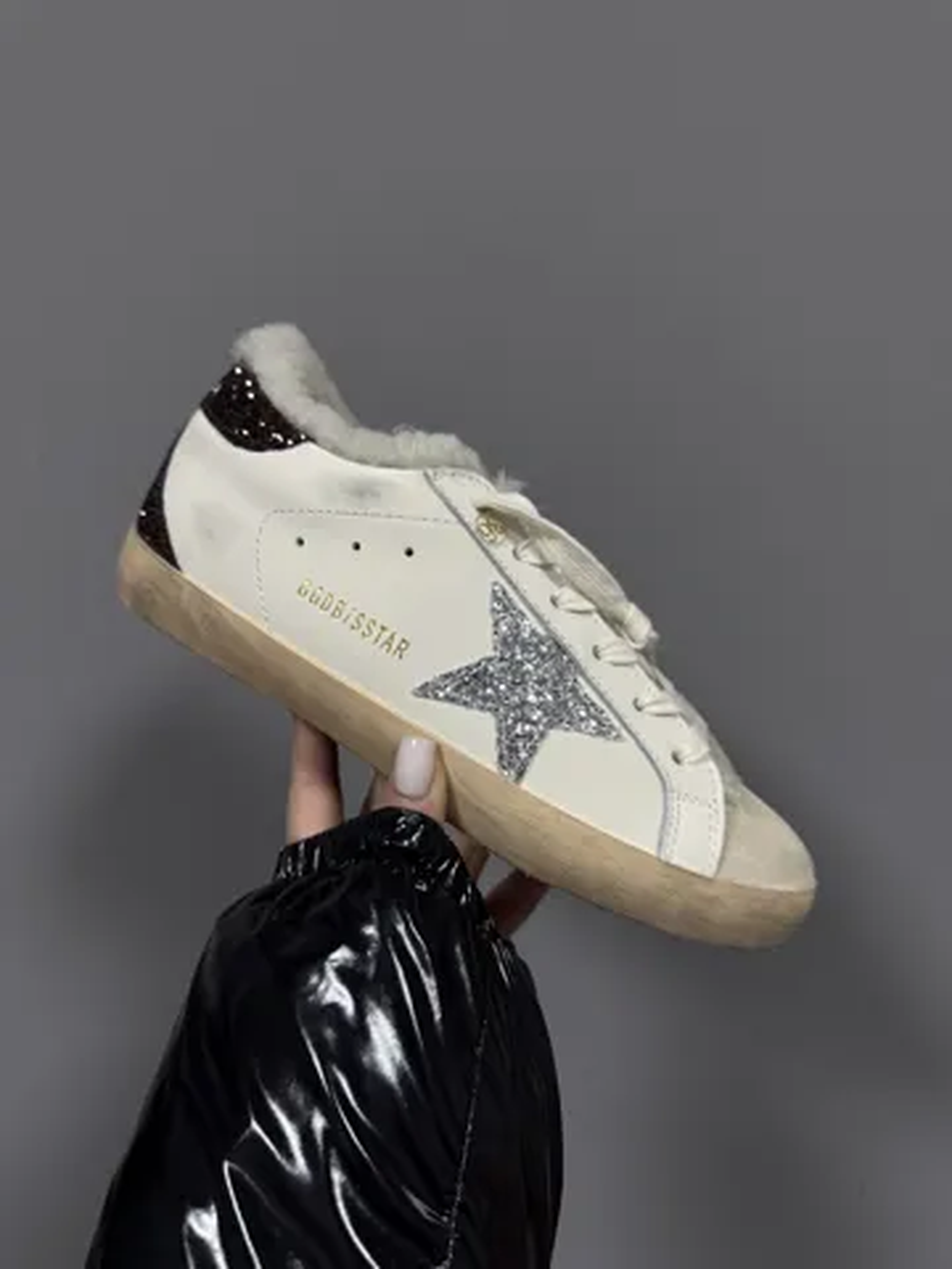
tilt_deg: -8.9
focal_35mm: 24
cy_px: 634
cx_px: 476
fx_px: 880
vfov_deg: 71.6
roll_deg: +1.6
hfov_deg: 56.8
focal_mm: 6.76
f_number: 1.78
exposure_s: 1/112
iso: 200
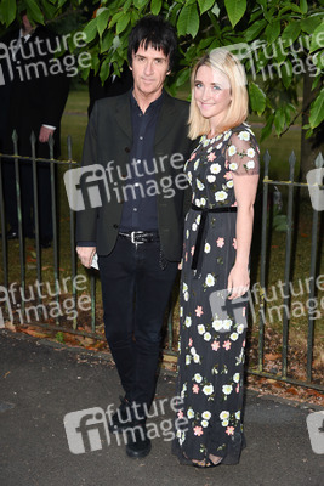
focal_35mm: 65
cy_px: 243
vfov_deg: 30.9
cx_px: 162
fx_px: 877
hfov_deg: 20.9
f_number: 5.6
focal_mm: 65
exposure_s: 1/250
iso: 800
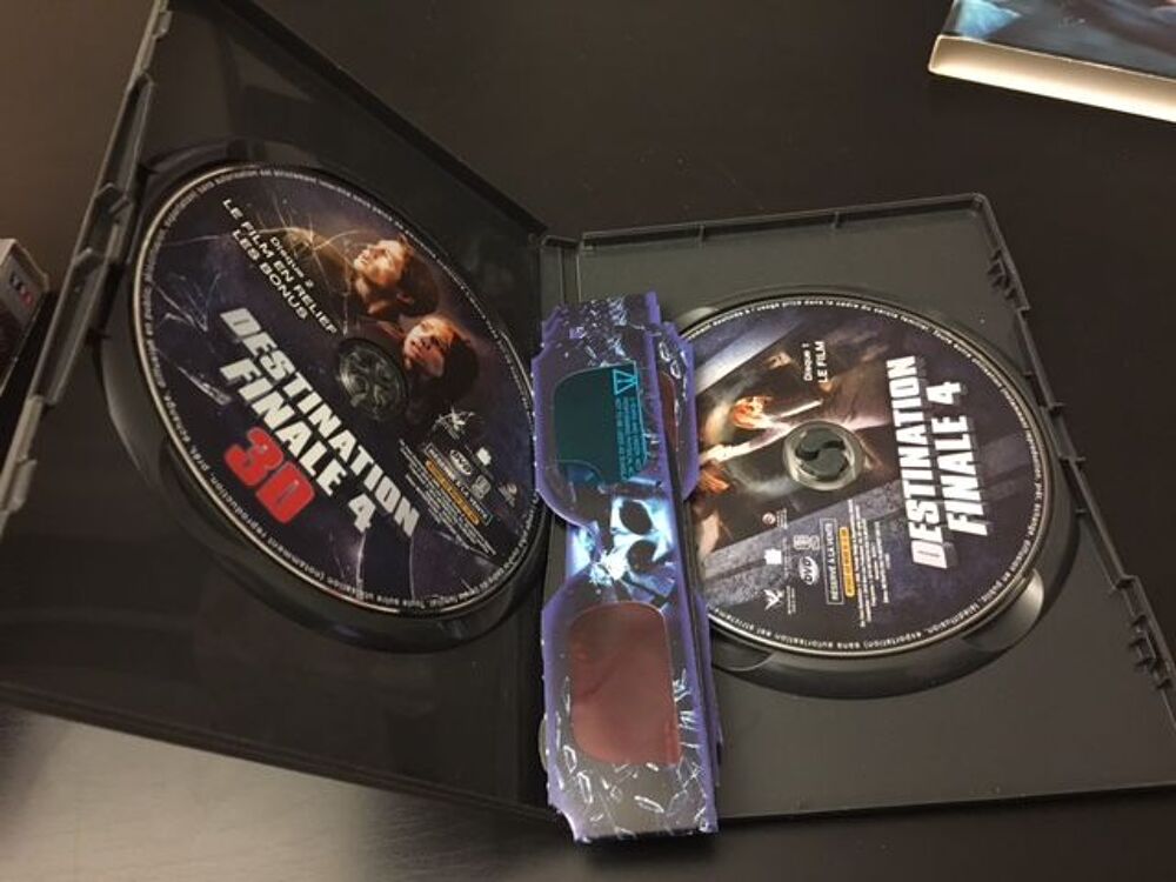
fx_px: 985
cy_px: 441
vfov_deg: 48.2
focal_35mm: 29
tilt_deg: -56.0
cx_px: 588
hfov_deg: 61.7
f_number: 2.2
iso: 400
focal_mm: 4.15
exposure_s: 1/17
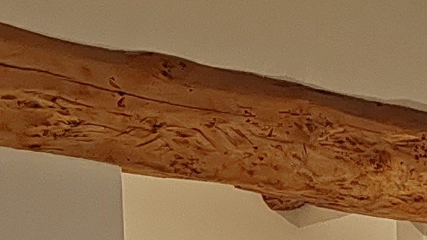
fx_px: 2152
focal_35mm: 190
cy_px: 797
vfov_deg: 5.8
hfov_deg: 10.8
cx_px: 688
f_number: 1.9
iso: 500
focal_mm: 6.12
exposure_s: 1/100
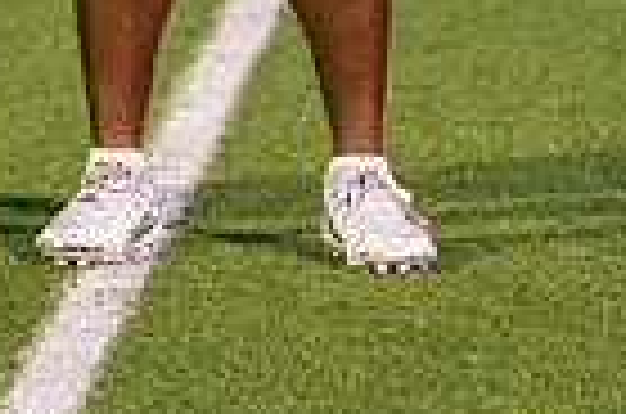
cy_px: -522
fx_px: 11260
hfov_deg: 3.2
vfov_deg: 2.1
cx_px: 36
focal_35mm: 649
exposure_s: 1/125
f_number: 4.5
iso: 800
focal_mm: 200
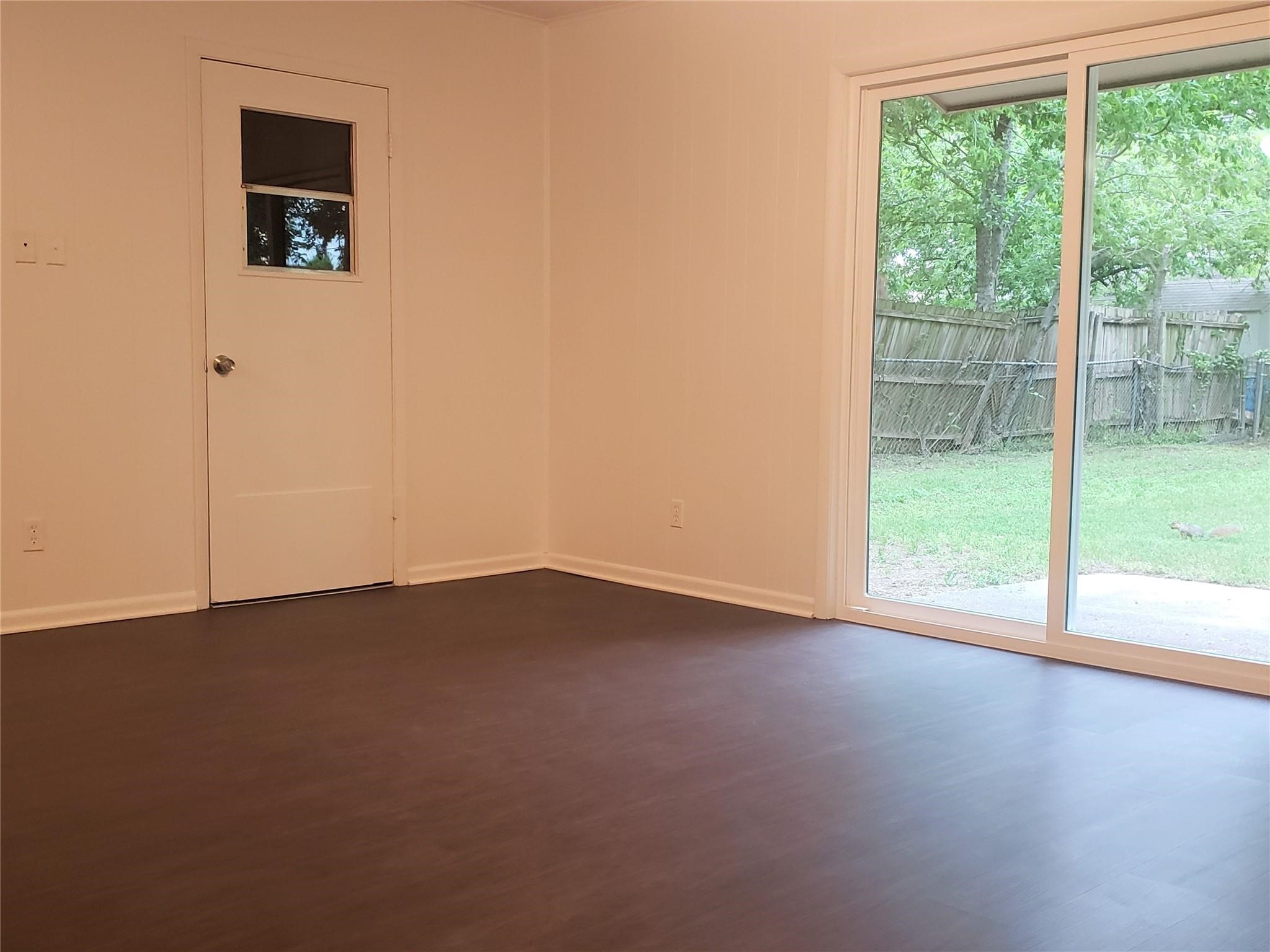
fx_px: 954
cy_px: 476
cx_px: 635
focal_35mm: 26
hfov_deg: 67.3
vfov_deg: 53.1
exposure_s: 1/60
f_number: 1.5
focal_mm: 4.3
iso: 250
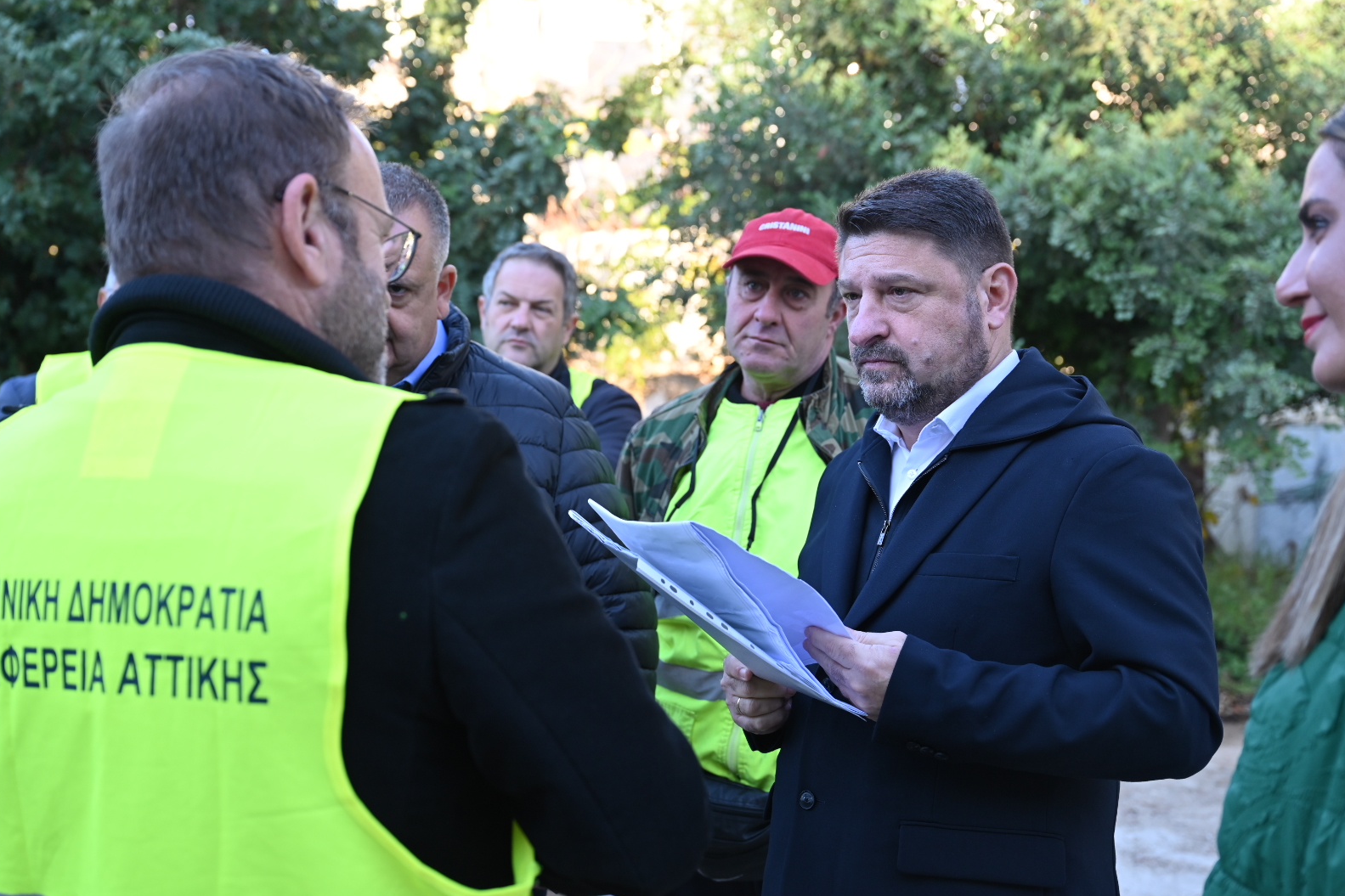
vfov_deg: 30.5
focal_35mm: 44
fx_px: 1644
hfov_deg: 44.5
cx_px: 662
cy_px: 454
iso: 400
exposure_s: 1/250
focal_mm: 43
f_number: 4
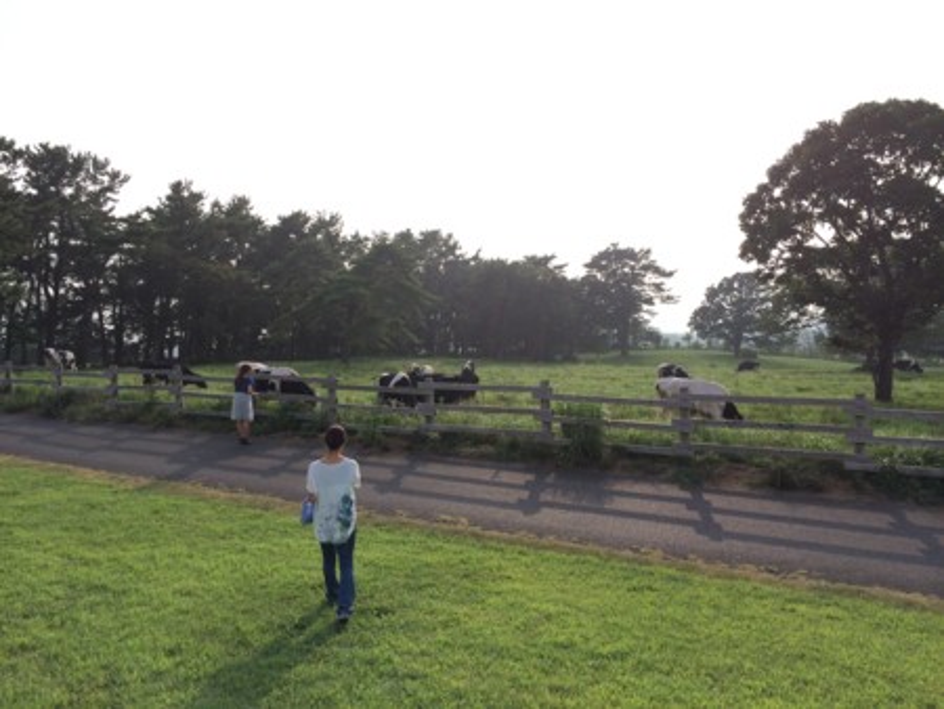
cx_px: 472
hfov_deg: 59.9
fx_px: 819
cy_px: 354
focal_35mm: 30
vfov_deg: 46.8
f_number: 2.2
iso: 40
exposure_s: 1/1642
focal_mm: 4.12
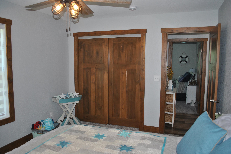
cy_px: 77
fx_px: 173
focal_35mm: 27
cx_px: 116
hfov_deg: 67.3
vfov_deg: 48.0
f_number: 3.5
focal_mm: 18
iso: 200
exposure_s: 1/60
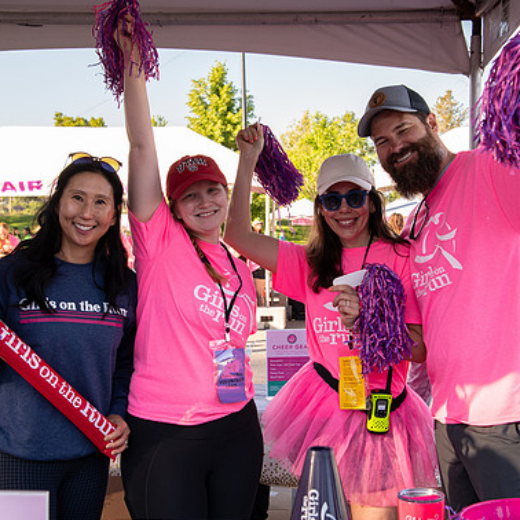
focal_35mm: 54
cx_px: 267
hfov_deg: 31.6
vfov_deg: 31.6
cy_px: 261
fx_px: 918
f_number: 7.1
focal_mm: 40
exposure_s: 1/250
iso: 500
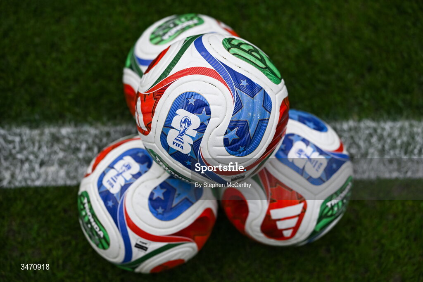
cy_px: 141
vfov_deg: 19.5
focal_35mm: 70
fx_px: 823
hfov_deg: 28.8
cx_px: 212
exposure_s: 1/6400
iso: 320
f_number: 2.8
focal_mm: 70
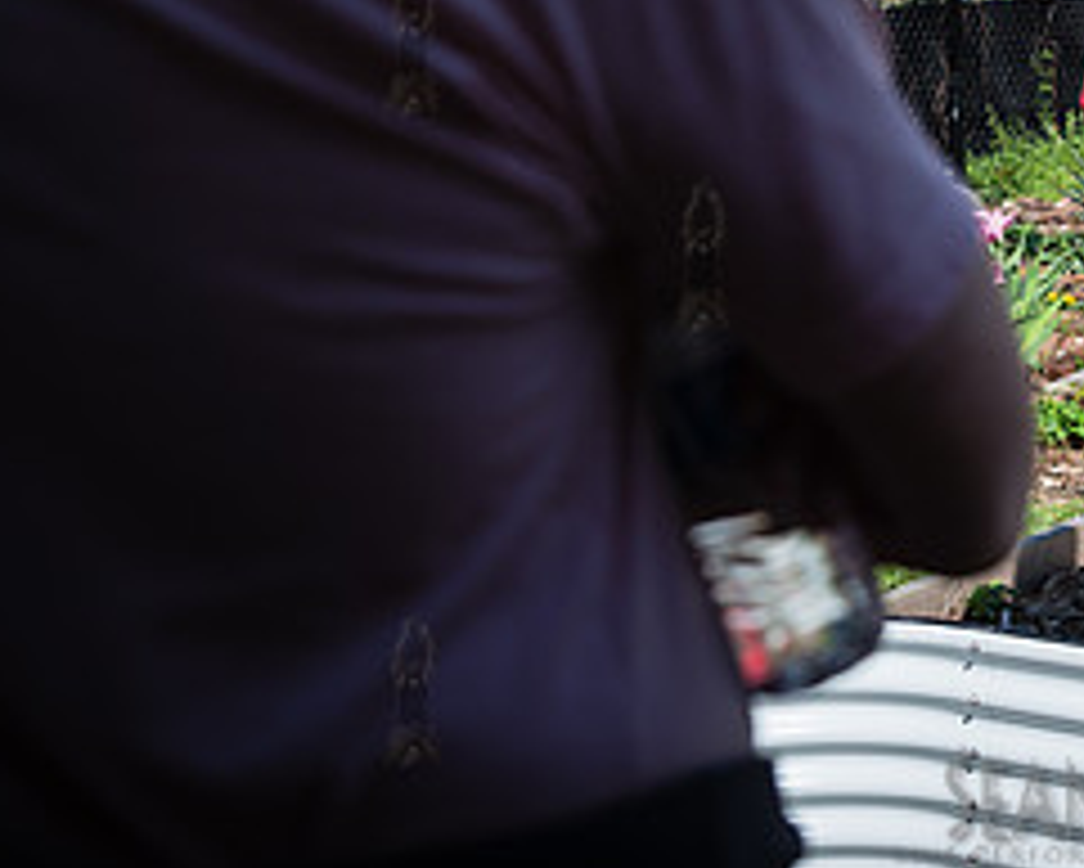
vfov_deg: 19.0
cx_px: 1277
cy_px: 36
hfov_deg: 22.4
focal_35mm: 79
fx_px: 2536
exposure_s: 1/1000
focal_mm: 35
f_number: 3.5
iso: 100
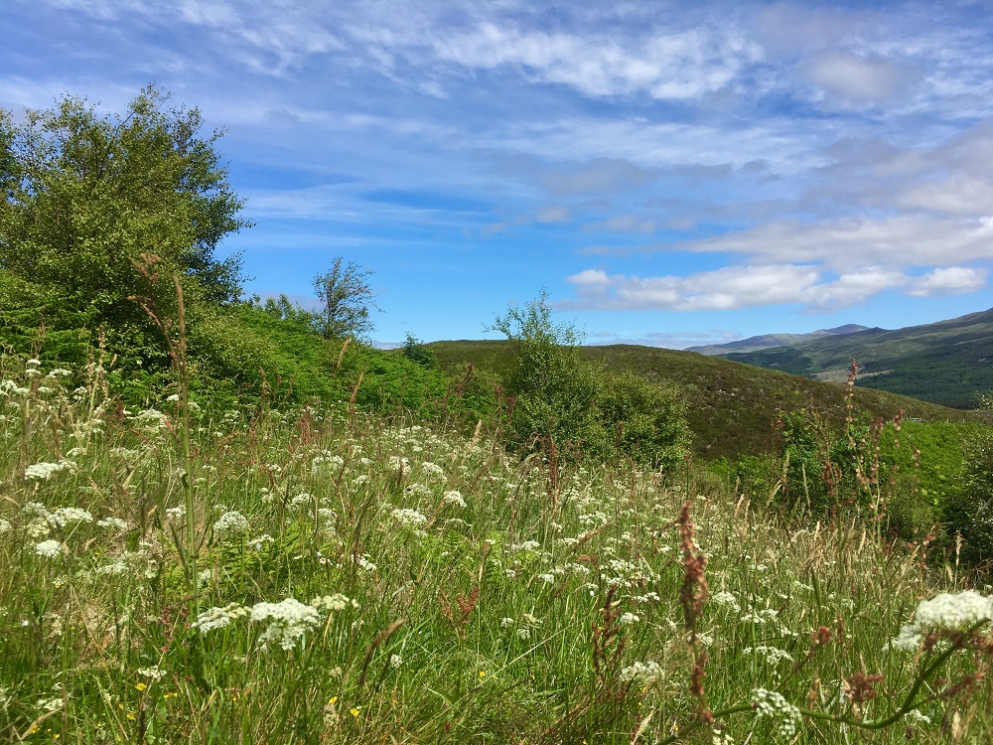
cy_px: 372
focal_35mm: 29
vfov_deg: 48.2
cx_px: 496
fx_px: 832
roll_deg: +1.7
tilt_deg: +1.8
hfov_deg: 61.7
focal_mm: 4.15
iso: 25
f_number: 2.2
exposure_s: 1/1131
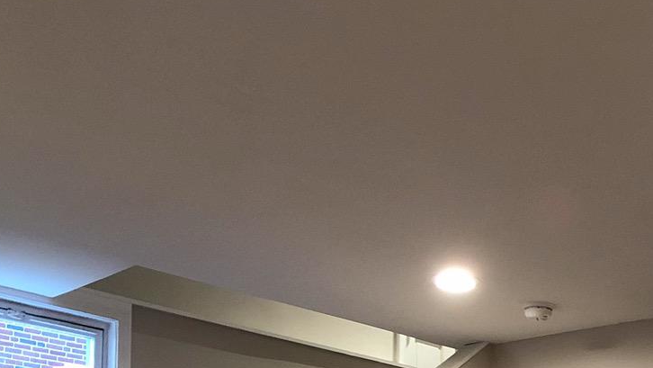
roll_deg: -1.9
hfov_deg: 24.2
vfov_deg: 12.8
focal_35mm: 86
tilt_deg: -4.2
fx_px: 1490
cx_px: 548
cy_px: 651
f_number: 1.8
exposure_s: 1/17
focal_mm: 3.99
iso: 40
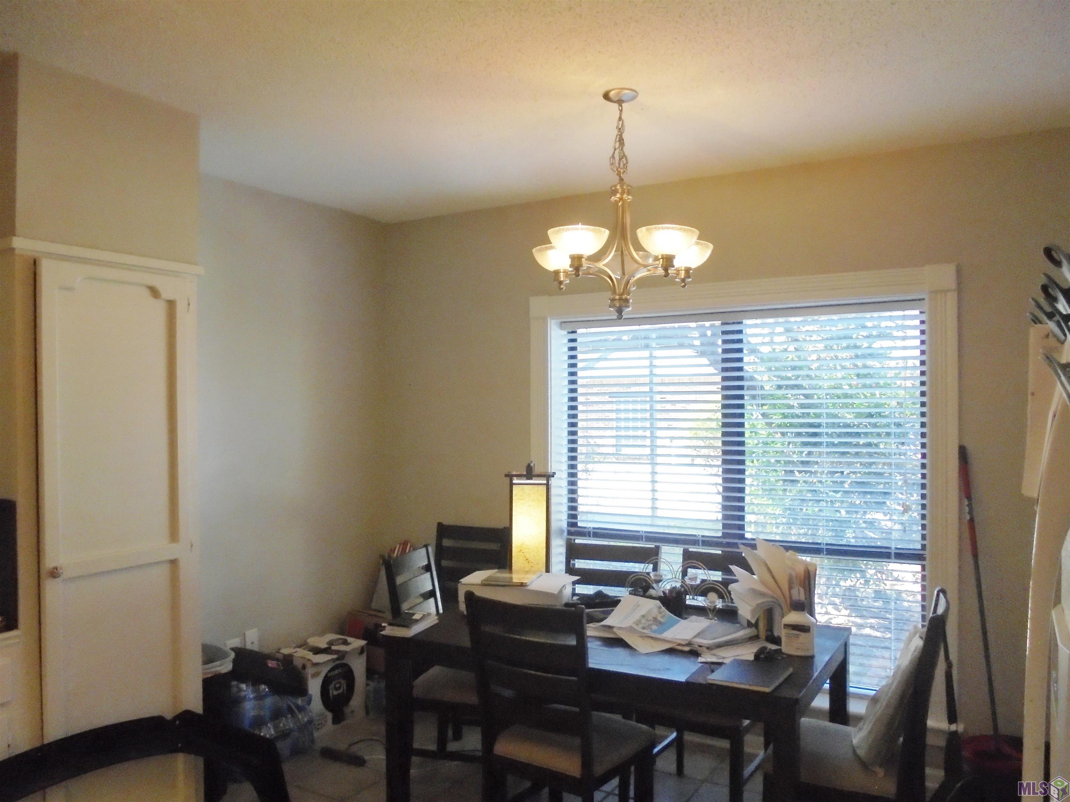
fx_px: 804
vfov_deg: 53.1
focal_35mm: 26
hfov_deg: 67.3
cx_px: 535
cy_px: 401
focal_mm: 4.6
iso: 400
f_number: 3.5
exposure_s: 1/125
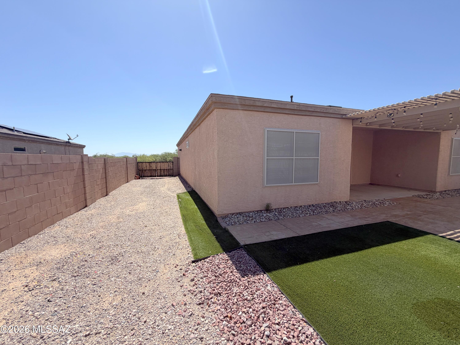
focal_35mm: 14
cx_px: 230
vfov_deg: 85.7
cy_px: 172
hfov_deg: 102.1
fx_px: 186
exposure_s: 1/888
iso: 20
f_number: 2.2
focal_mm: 2.22
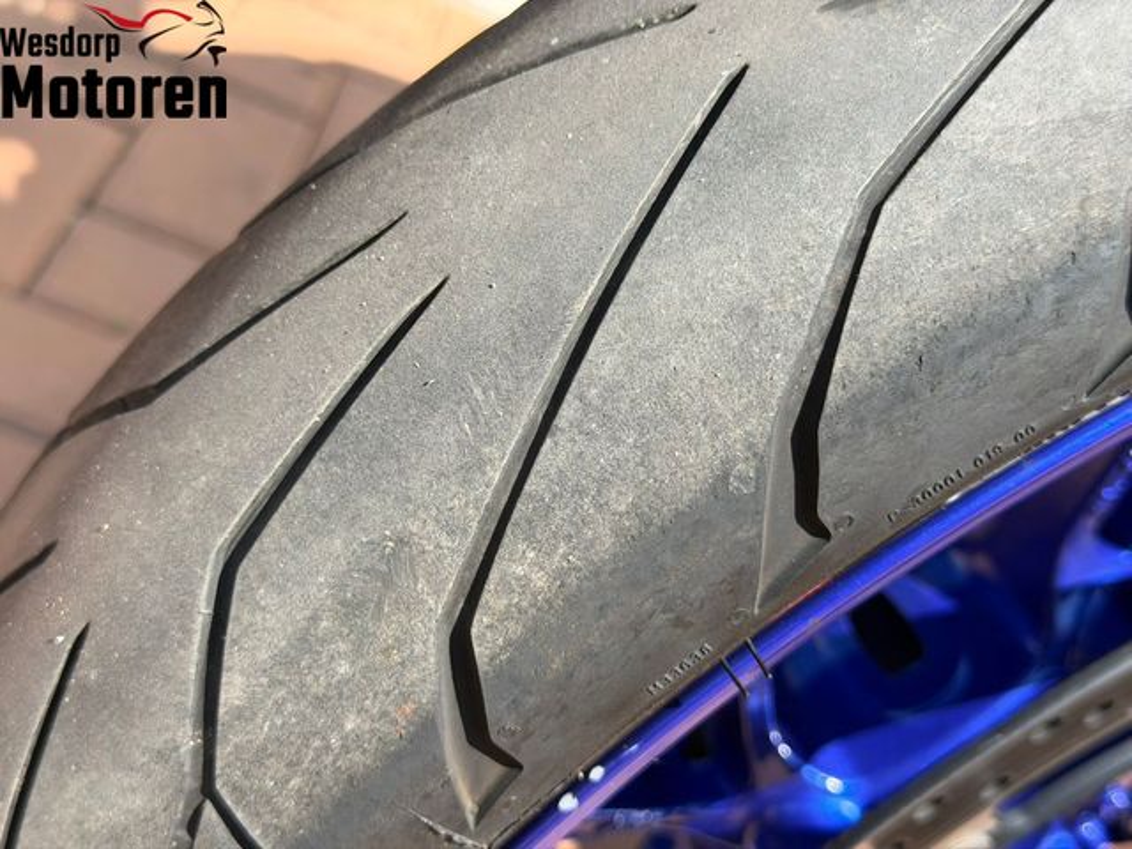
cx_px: 566
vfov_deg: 30.3
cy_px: 424
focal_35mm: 48
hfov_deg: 39.7
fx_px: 1570
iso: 64
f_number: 1.78
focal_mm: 6.76
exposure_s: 1/1149
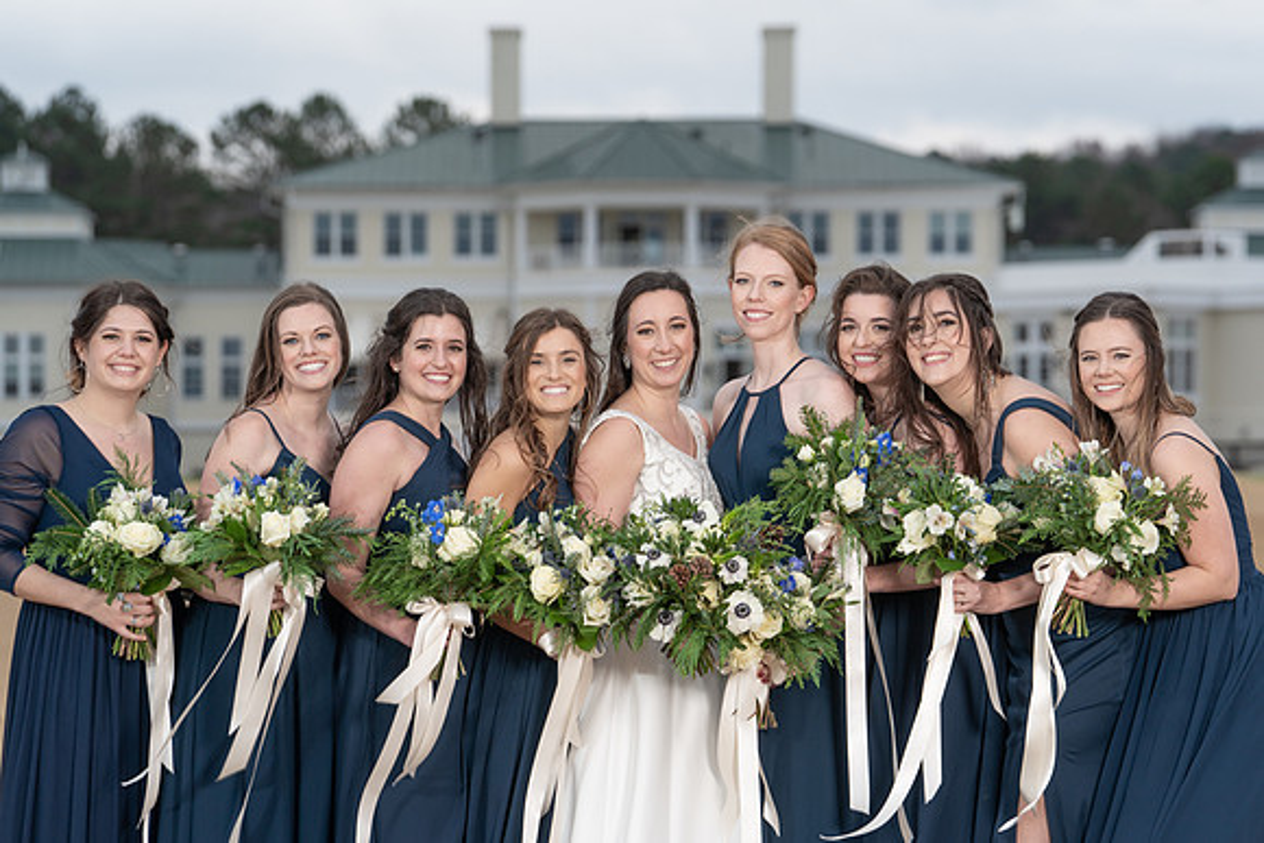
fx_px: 6310
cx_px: 620
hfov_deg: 11.4
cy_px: 394
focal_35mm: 180
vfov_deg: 7.6
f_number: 5.6
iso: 200
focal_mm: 167
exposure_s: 1/250
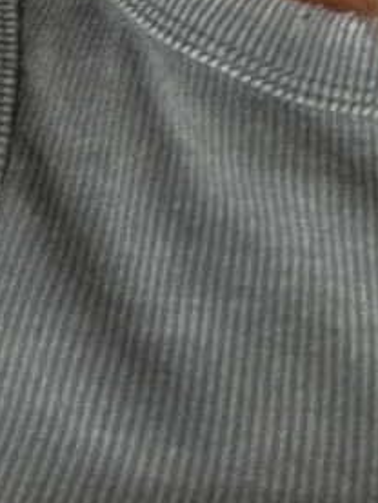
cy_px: -401
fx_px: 2415
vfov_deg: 11.1
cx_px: 207
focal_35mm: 166
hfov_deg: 8.9
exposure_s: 1/50
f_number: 1.9
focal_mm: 2.71
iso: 125
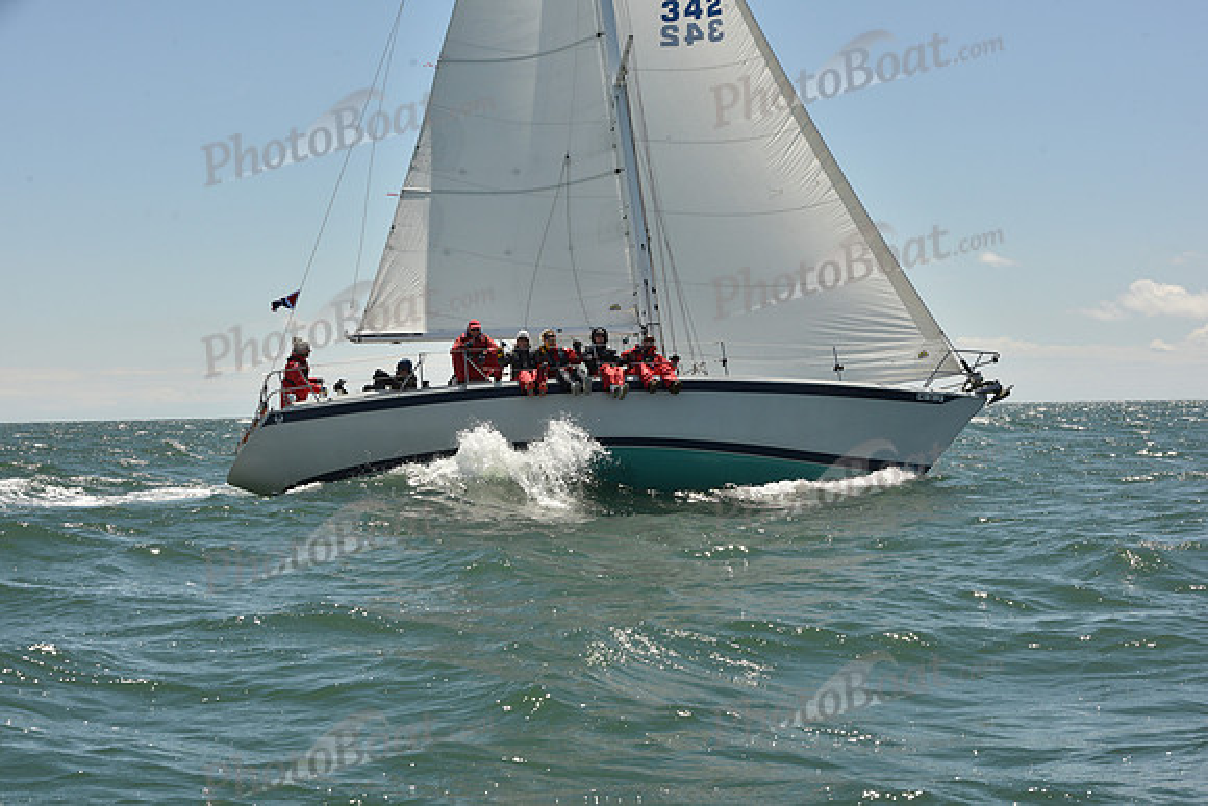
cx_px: 604
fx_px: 2349
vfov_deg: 19.5
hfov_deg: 28.8
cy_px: 403
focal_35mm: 70
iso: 320
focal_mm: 70
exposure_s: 1/800
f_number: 13
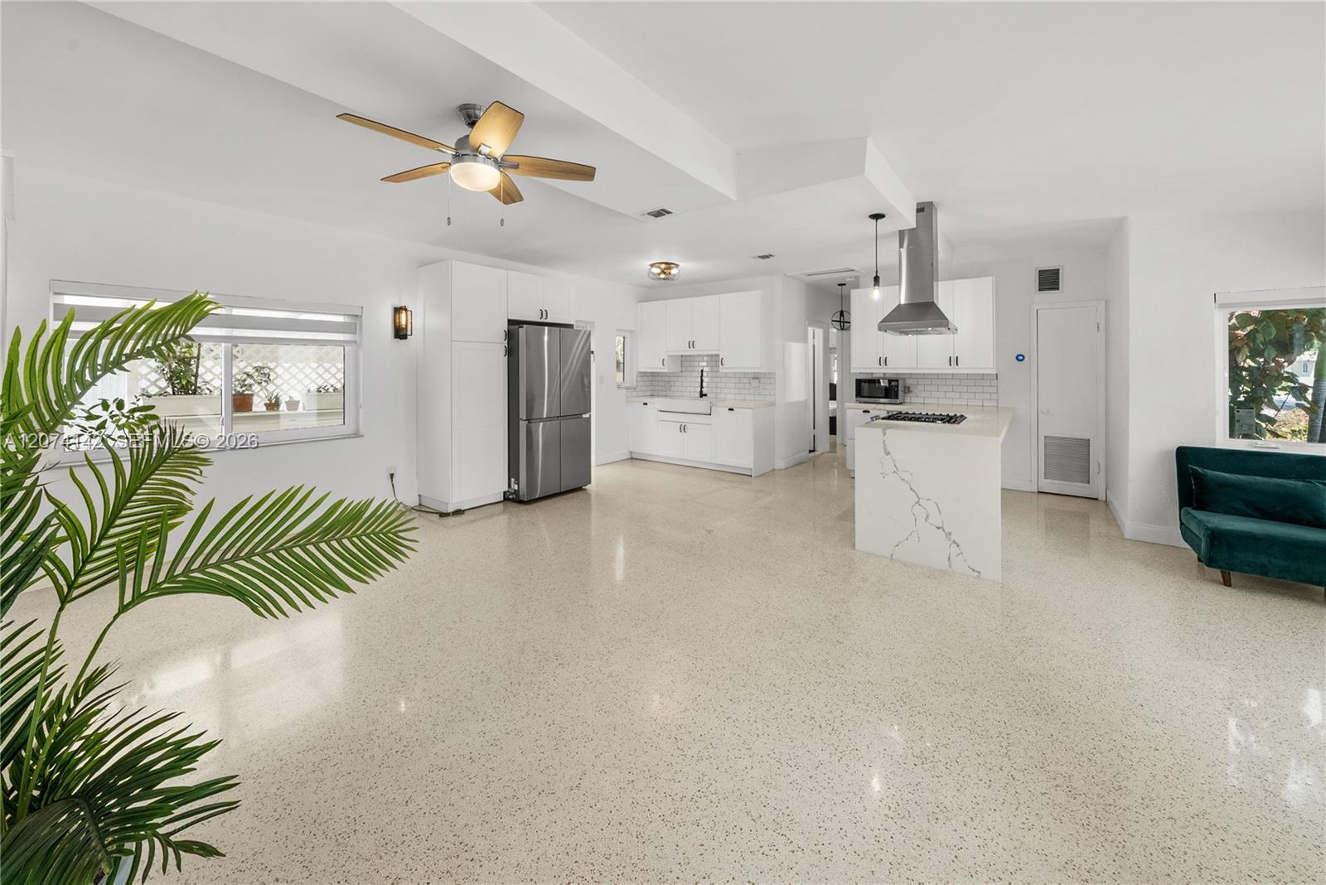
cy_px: 442
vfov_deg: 90.1
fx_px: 442
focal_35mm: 12
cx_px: 663
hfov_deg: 112.6
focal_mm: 12
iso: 400
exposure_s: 1/10
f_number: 8
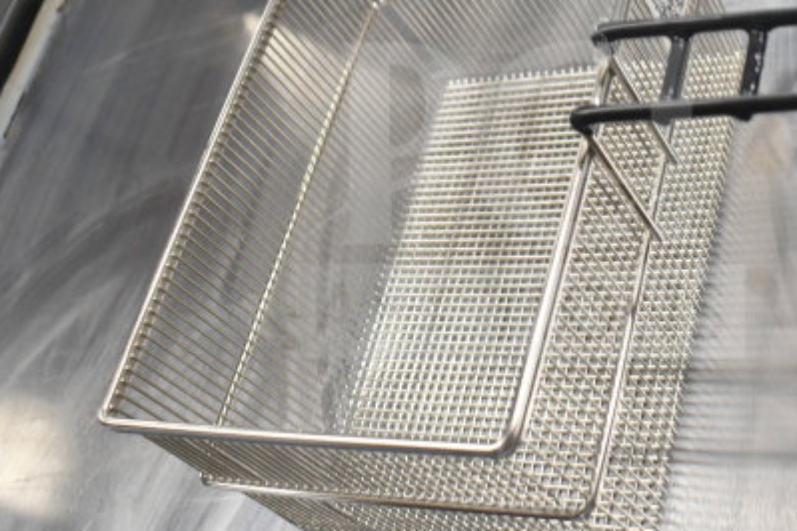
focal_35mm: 55
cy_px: 201
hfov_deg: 35.9
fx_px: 1218
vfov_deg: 24.6
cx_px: 519
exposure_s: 1/40
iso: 1250
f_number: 4
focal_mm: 24
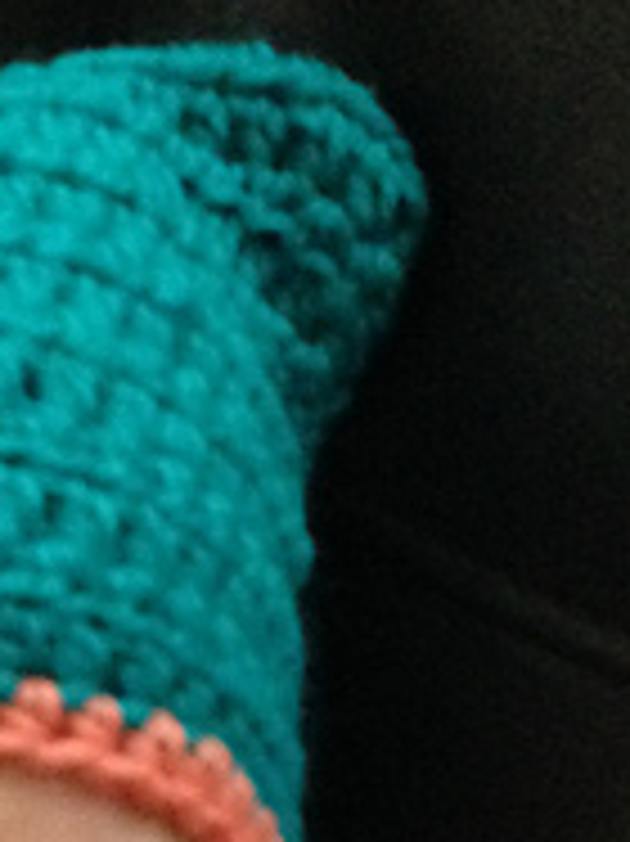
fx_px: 2745
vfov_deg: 16.9
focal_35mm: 113
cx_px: -104
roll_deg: +6.3
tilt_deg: -41.1
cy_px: 928
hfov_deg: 12.8
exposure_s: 1/15
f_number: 2.4
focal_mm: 4.12
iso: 500
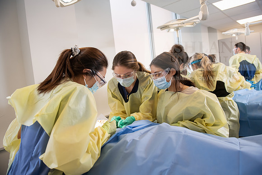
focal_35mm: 24
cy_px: 88
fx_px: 175
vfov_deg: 53.2
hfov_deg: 73.7
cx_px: 131
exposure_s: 1/200
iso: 500
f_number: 4
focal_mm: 24
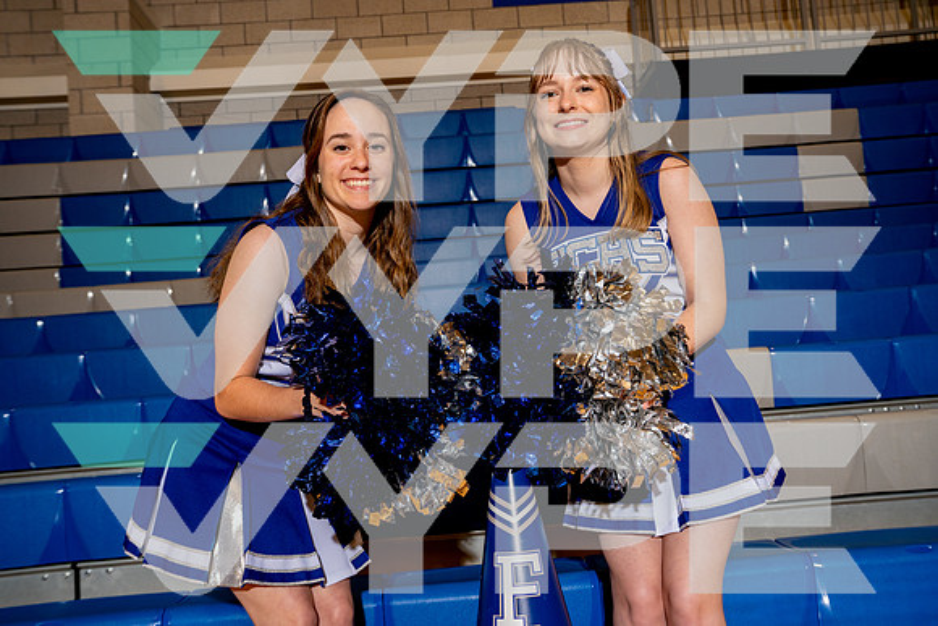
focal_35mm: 34
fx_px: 886
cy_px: 313
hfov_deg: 55.8
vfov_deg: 38.9
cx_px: 469
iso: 200
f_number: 5.6
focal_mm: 34
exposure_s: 1/250
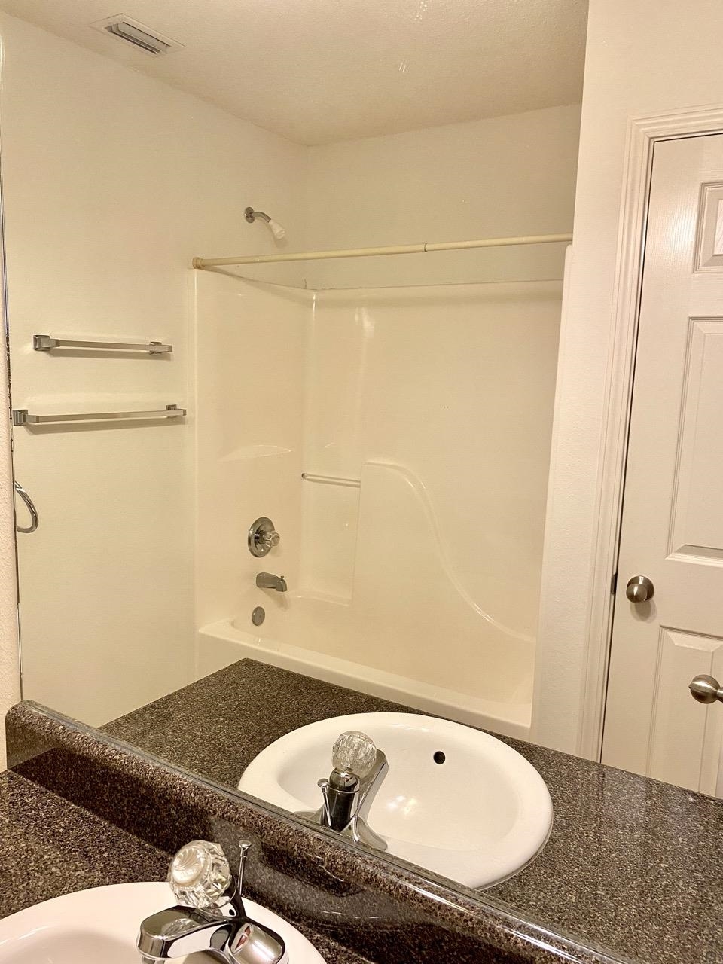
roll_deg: -0.7
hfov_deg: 53.1
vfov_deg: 67.3
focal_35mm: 26
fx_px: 724
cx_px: 362
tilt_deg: -8.0
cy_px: 482
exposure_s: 1/60
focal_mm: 4.25
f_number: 1.8
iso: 100
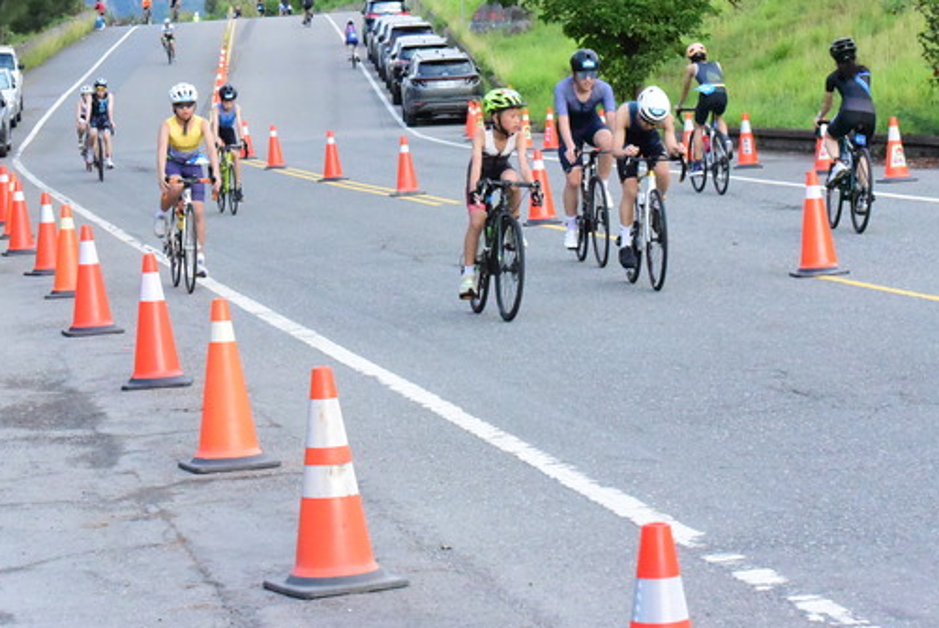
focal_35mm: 140
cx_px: 480
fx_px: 3655
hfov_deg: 14.6
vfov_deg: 9.8
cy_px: 151
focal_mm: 90
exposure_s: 1/2500
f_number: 13
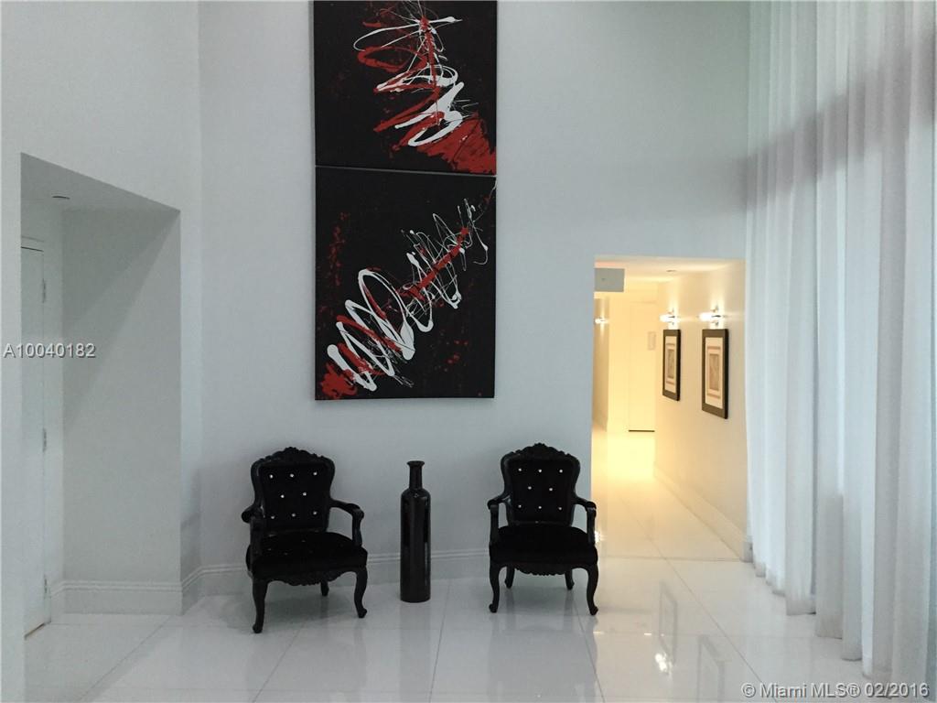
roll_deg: -1.0
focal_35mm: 29
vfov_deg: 48.2
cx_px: 468
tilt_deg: -2.7
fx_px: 785
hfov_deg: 61.7
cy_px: 352
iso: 160
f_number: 2.2
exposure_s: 1/30
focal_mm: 4.15
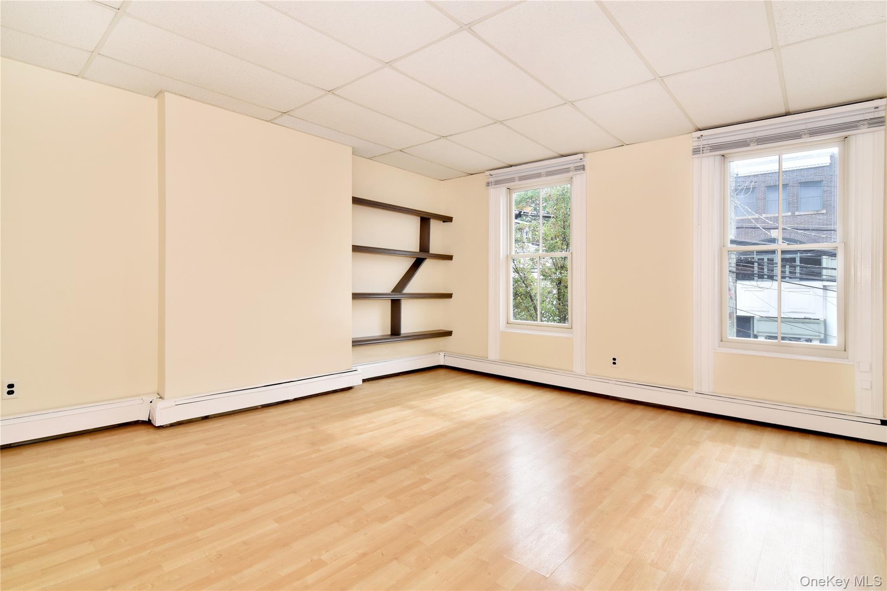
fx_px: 406
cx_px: 444
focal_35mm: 16
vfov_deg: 72.0
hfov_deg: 95.0
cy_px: 296
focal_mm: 11
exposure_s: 1/60
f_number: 11
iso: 500
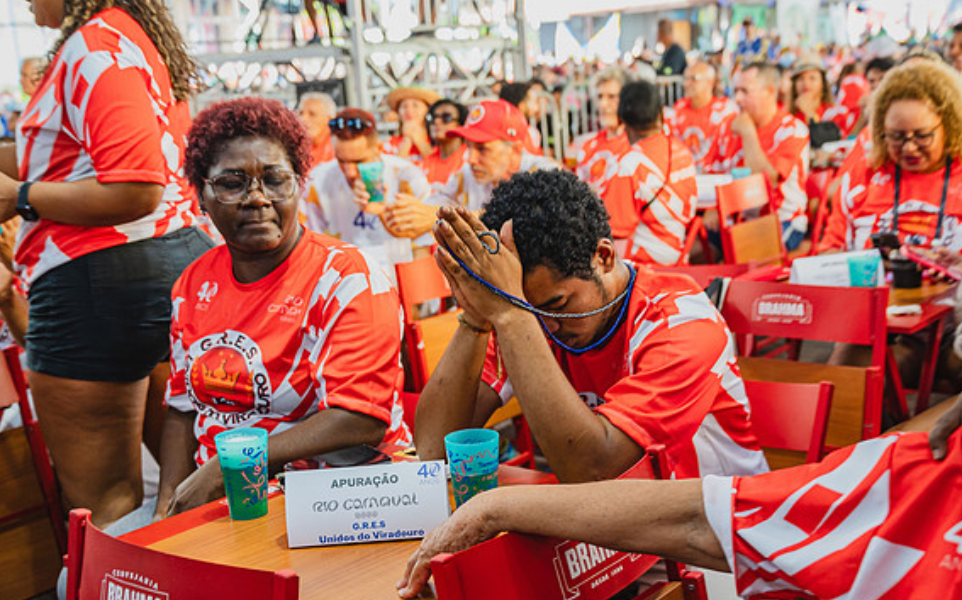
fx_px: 1310
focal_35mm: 50
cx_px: 485
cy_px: 325
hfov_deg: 40.3
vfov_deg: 25.8
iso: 1600
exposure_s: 1/160
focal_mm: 48
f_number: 4
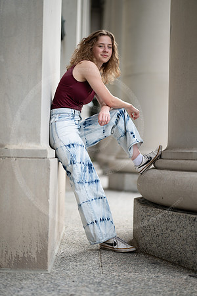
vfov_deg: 39.6
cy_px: 148
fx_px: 410
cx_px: 98
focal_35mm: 50
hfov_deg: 27.0
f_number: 1.2
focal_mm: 50
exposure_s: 1/640
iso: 100
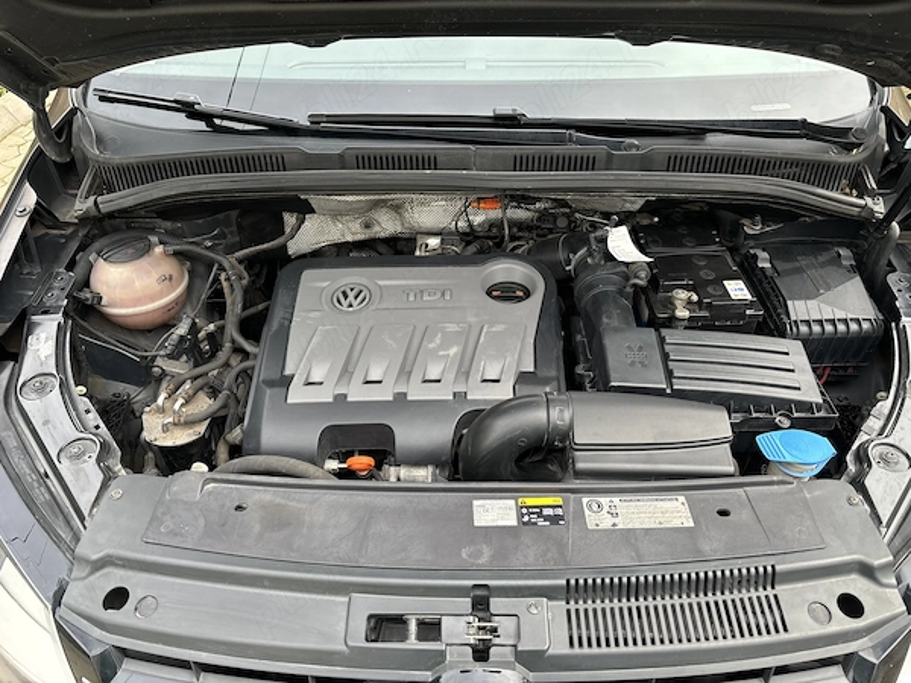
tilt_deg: -39.3
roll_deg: +0.6
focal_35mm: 26
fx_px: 684
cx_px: 456
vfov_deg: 53.1
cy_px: 342
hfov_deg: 67.3
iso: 50
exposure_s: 1/307
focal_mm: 5.96
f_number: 1.6
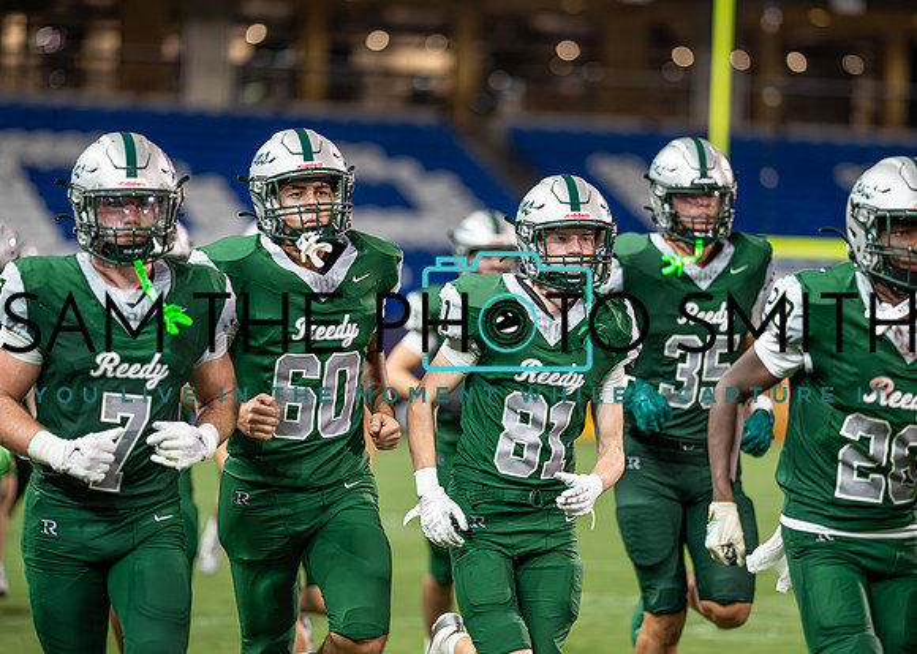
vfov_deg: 9.2
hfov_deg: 12.9
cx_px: 513
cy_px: 323
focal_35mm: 156
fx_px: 4051
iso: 800
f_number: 1.8
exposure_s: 1/1250
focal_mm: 135
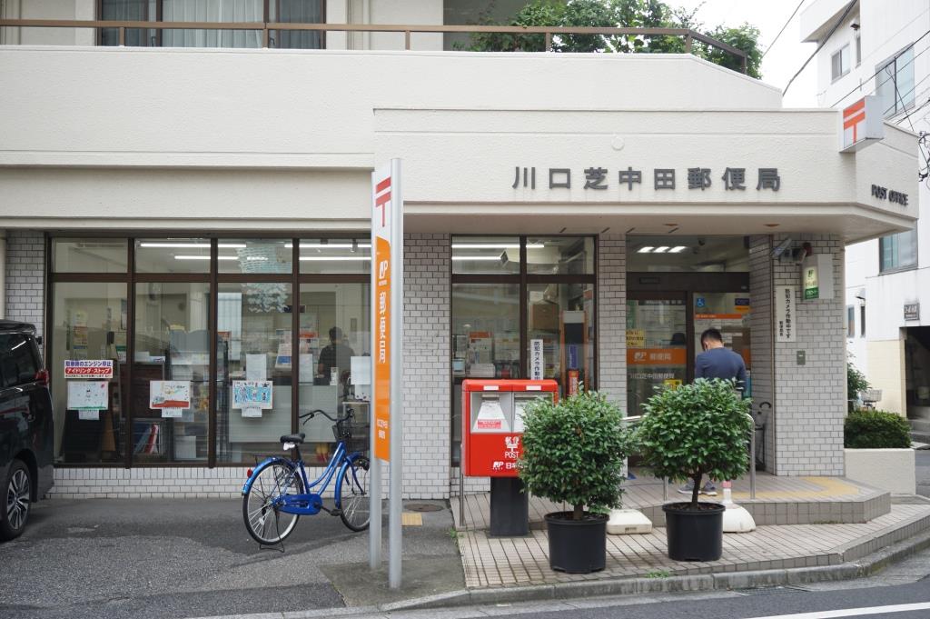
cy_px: 310
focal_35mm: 40
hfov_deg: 48.0
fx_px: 1045
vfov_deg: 33.0
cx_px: 465
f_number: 5.6
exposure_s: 1/60
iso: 100
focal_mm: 27
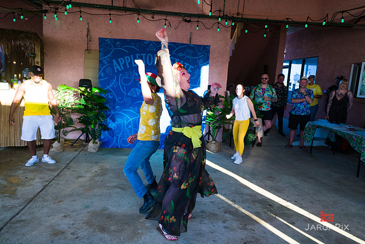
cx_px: 182
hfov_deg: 69.4
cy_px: 122
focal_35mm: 26
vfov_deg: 49.6
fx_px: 264
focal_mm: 26
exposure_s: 1/160
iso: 640
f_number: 4
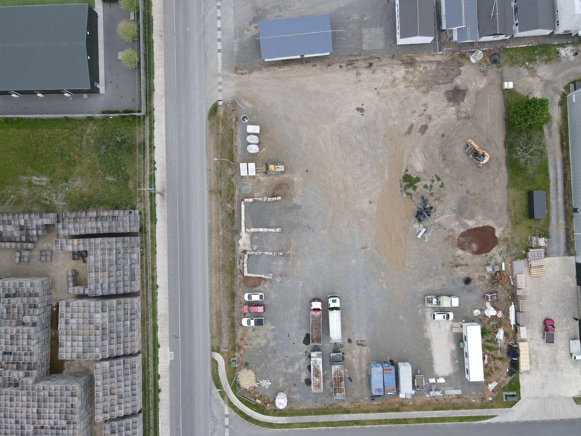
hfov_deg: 71.6
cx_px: 290
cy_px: 218
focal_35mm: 24
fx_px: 403
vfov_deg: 56.8
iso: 100
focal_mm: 4.5
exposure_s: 1/180
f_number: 2.8
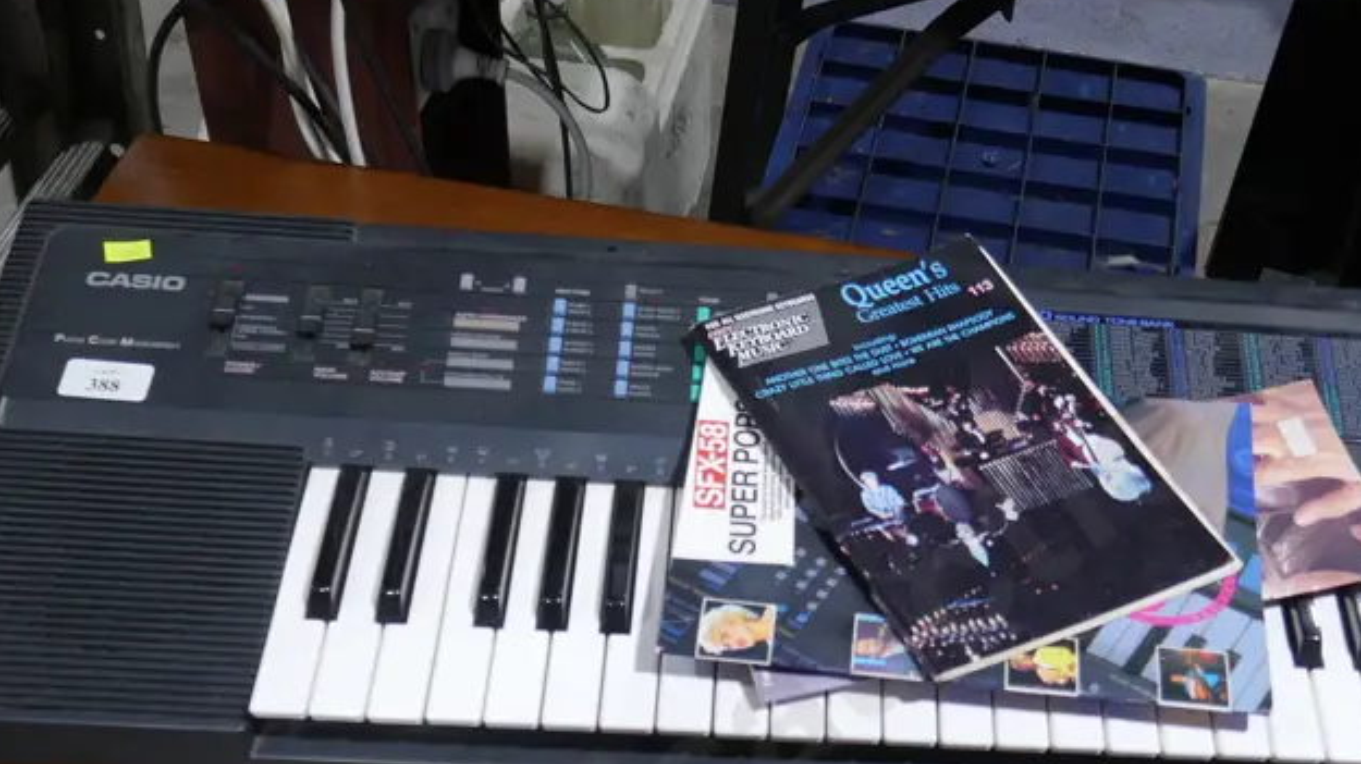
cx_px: 886
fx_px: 1804
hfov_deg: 40.9
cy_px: 646
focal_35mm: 50
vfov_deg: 23.5
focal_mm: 14
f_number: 3.5
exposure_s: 1/60
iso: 250
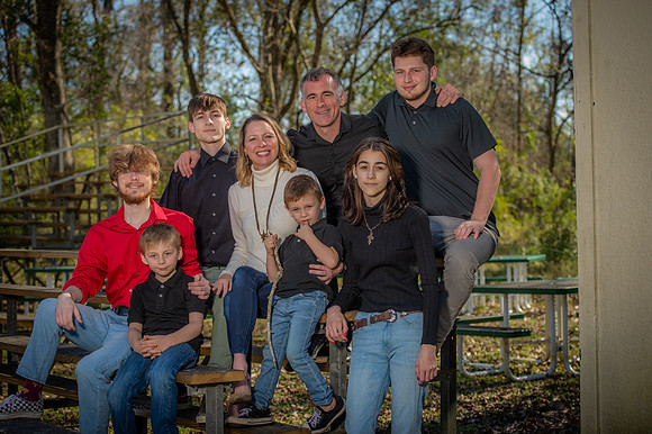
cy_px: 217
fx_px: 1267
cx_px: 326
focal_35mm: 70
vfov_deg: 19.4
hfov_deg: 28.9
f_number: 4
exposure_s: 1/250
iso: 50
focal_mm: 70
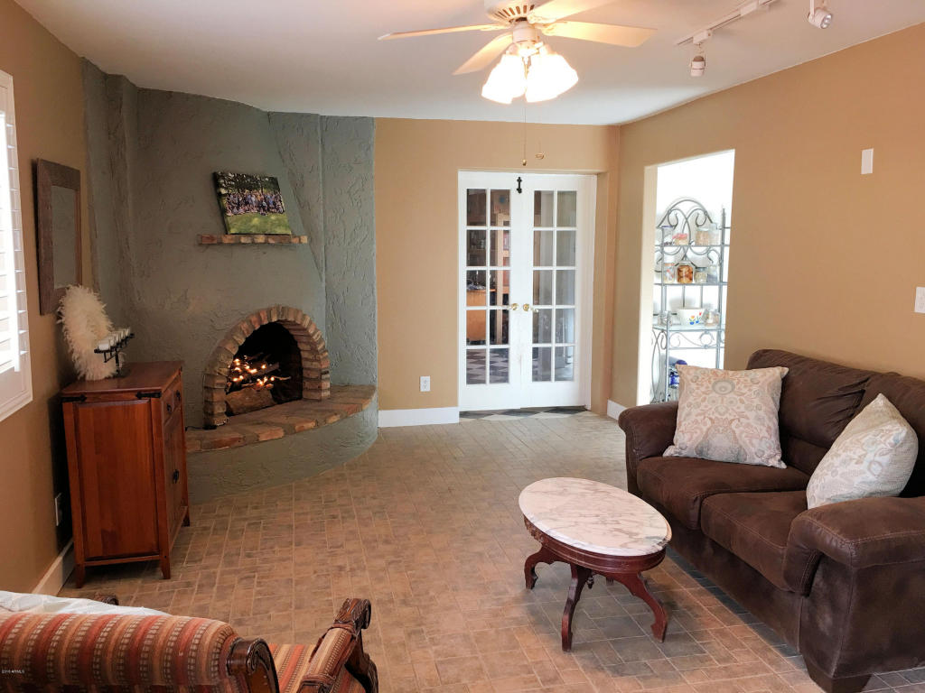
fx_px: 775
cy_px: 346
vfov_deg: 48.2
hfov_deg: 61.7
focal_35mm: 29
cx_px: 462
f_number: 2.2
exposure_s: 1/15
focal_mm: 4.15
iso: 32
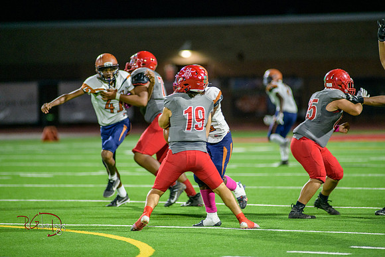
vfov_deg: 4.6
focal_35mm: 300
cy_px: 128
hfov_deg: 6.9
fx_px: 3209
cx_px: 192
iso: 2000
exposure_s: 1/500
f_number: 2.8
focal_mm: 300
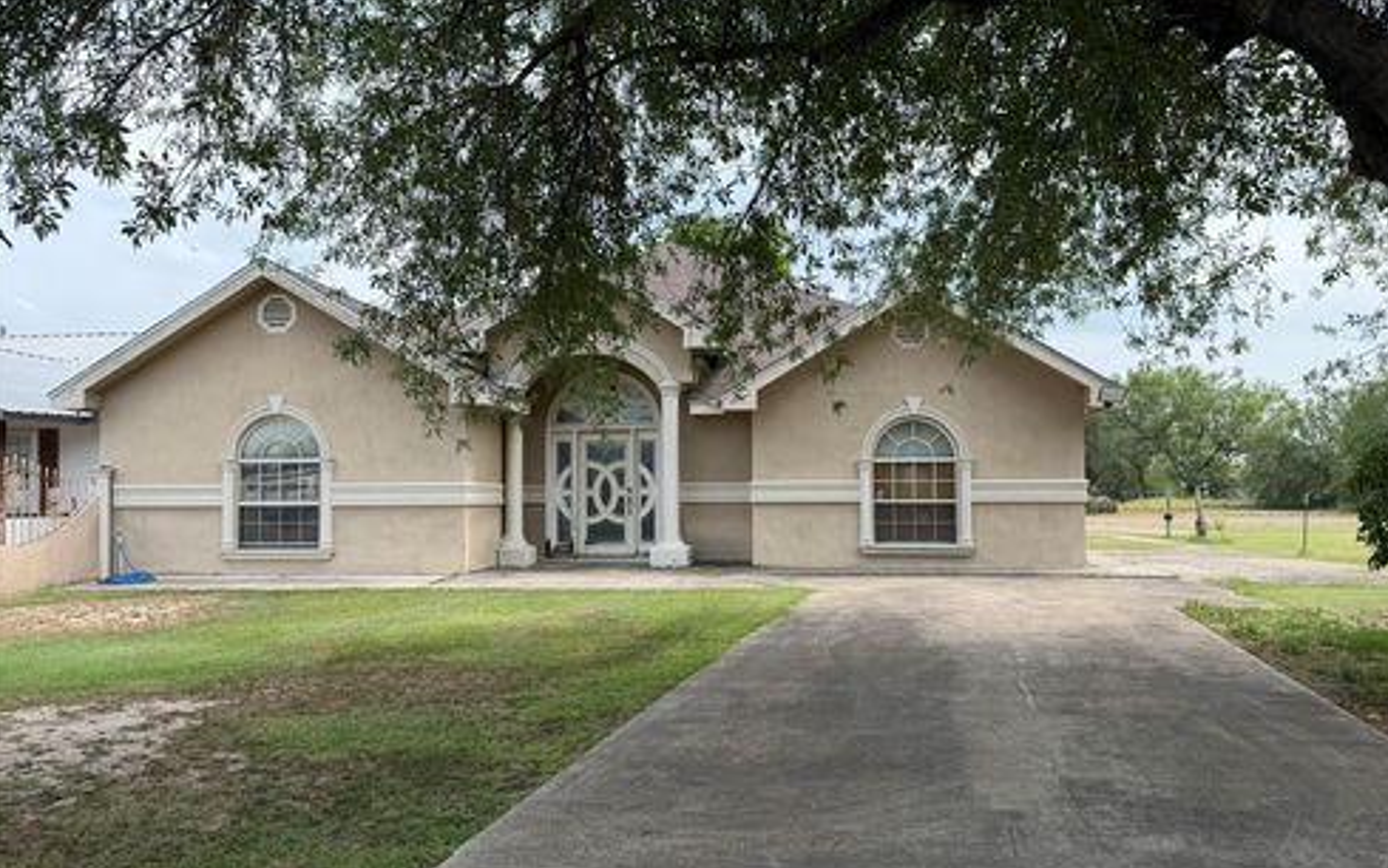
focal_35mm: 26
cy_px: 458
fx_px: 984
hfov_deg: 70.4
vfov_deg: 47.6
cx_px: 704
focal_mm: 6.76
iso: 80
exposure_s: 1/2053
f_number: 1.78
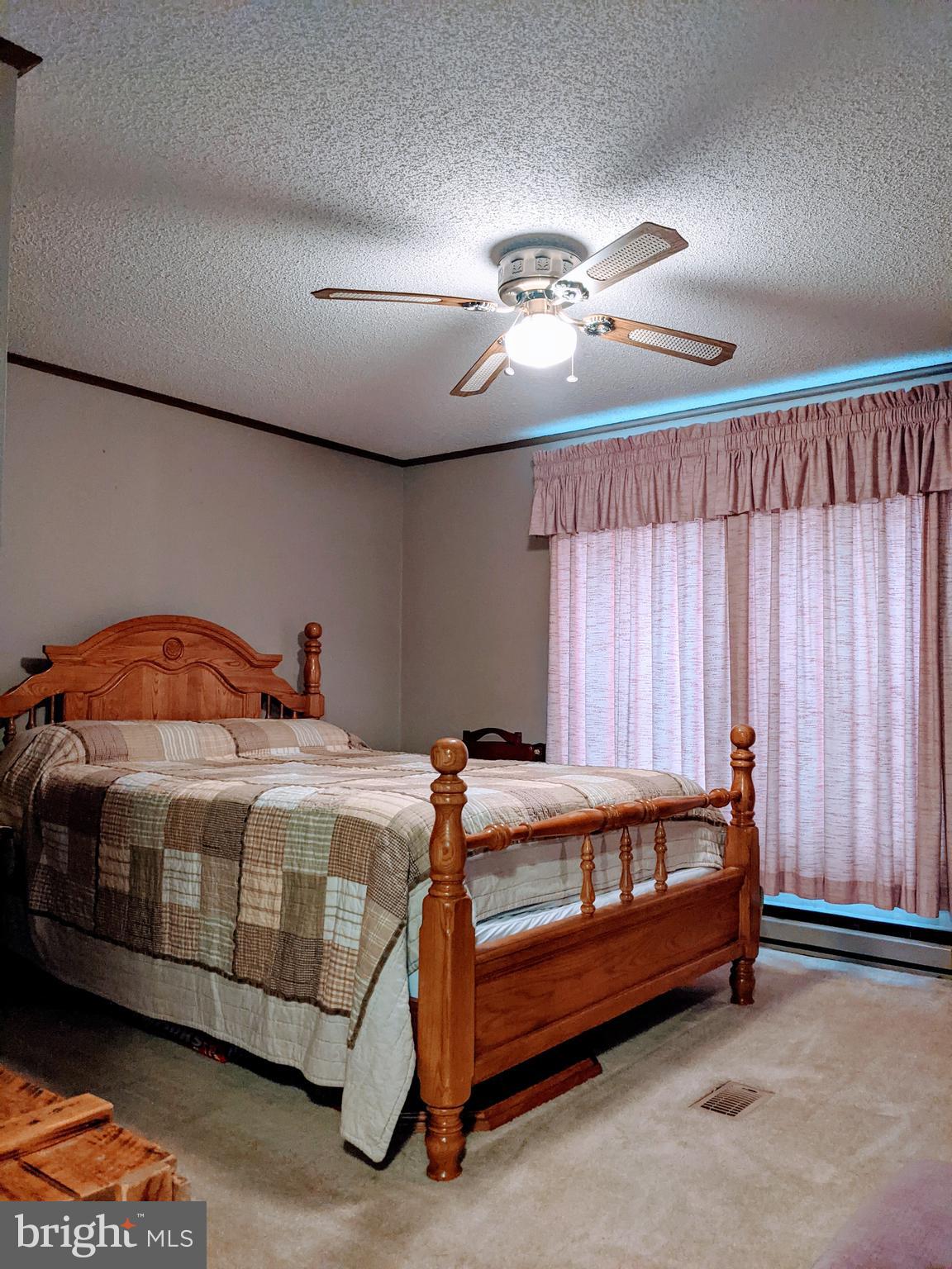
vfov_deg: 65.3
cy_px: 634
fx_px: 990
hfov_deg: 51.4
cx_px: 476
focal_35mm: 27
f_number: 1.73
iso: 377
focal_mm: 4.38
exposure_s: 1/60
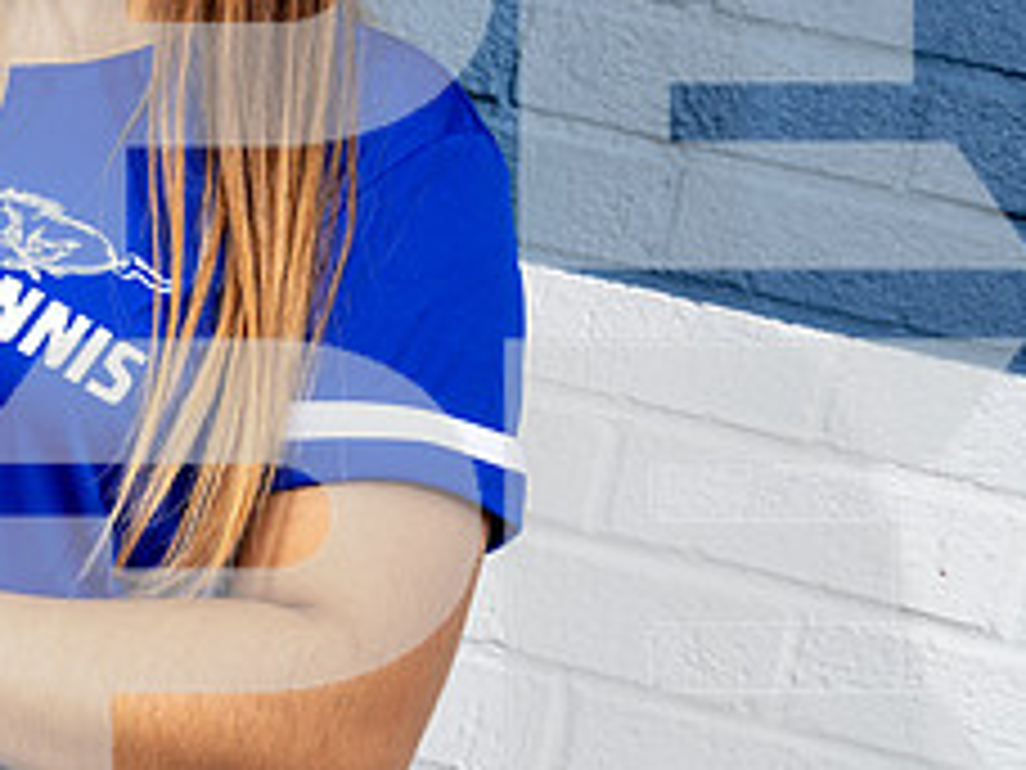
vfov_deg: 15.6
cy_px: 34
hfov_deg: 20.1
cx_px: -108
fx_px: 2756
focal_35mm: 93
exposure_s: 1/125
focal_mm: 38
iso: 100
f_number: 8
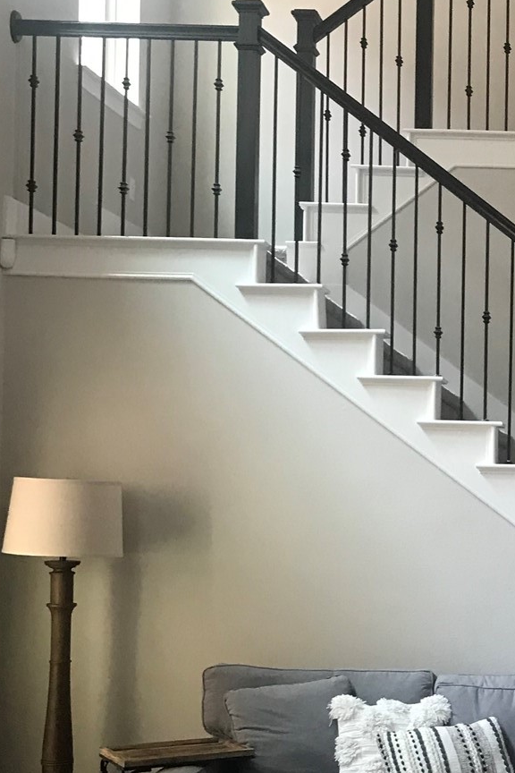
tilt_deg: +1.1
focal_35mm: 69
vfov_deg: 29.1
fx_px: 1481
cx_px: 650
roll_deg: -0.1
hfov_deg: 18.5
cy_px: 477
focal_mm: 3.99
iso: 40
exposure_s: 1/20
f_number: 1.8
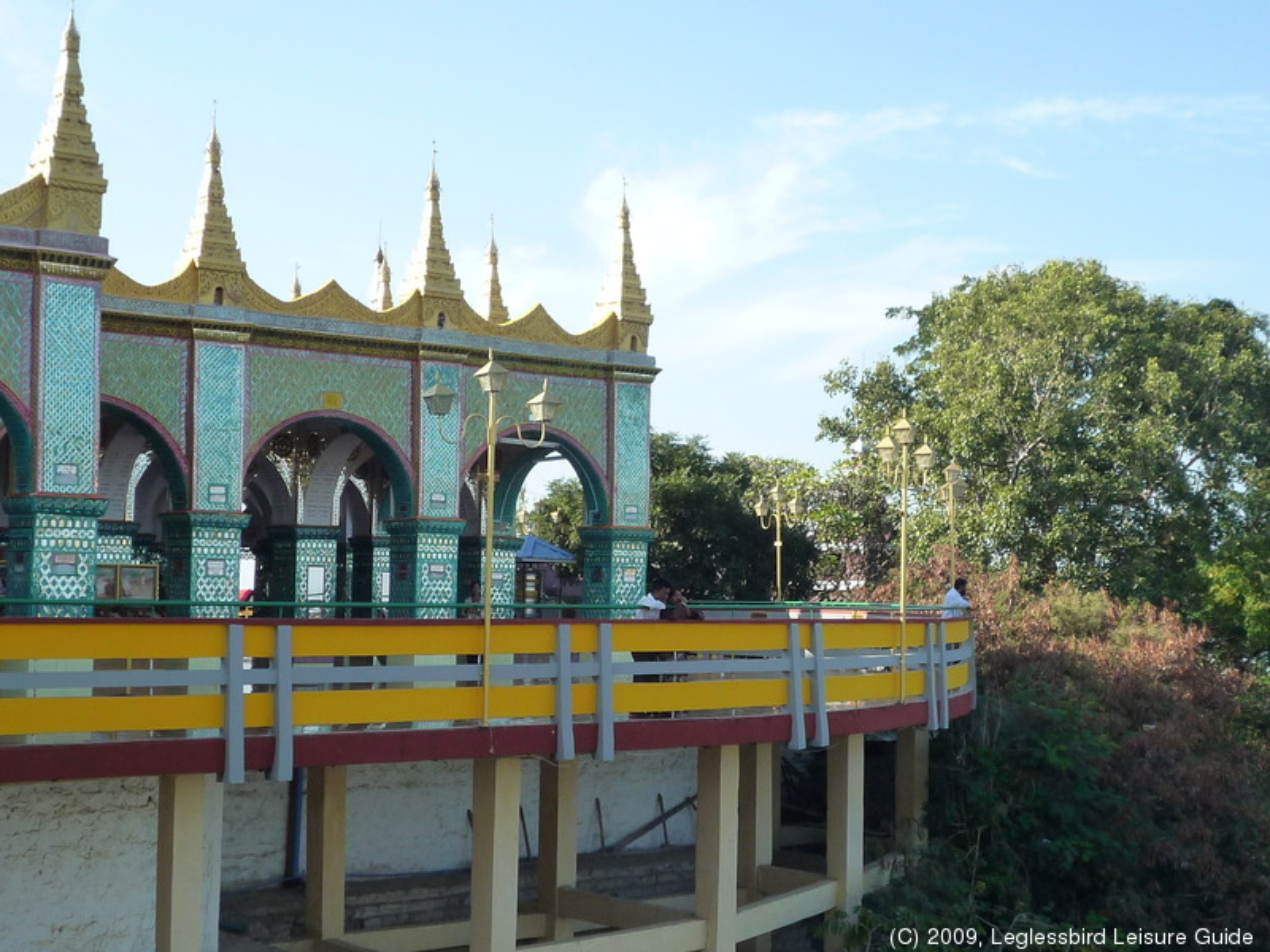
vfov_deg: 26.6
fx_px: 2018
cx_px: 635
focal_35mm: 55
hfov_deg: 34.9
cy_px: 476
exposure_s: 1/400
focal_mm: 6.8
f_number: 4
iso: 160
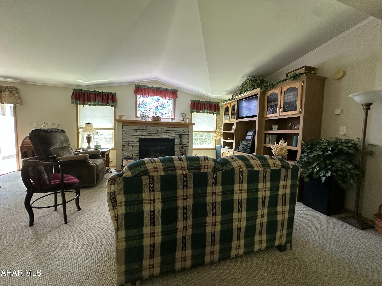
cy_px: 143
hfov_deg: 102.1
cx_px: 191
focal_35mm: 14
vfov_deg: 85.7
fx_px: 154
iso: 200
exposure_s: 1/60
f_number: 2.2
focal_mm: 2.22
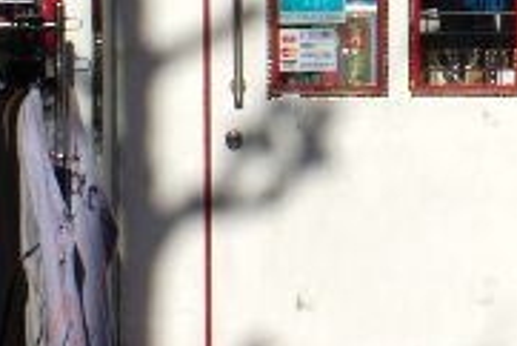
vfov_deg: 5.9
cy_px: -177
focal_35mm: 232
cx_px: 391
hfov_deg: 8.9
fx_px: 3334
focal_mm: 28
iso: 100
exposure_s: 1/320
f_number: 10
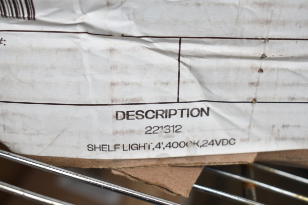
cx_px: 154
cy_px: 102
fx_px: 436
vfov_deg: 26.5
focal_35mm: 51
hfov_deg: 38.9
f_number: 4.5
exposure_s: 1/125
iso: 200
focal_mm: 34
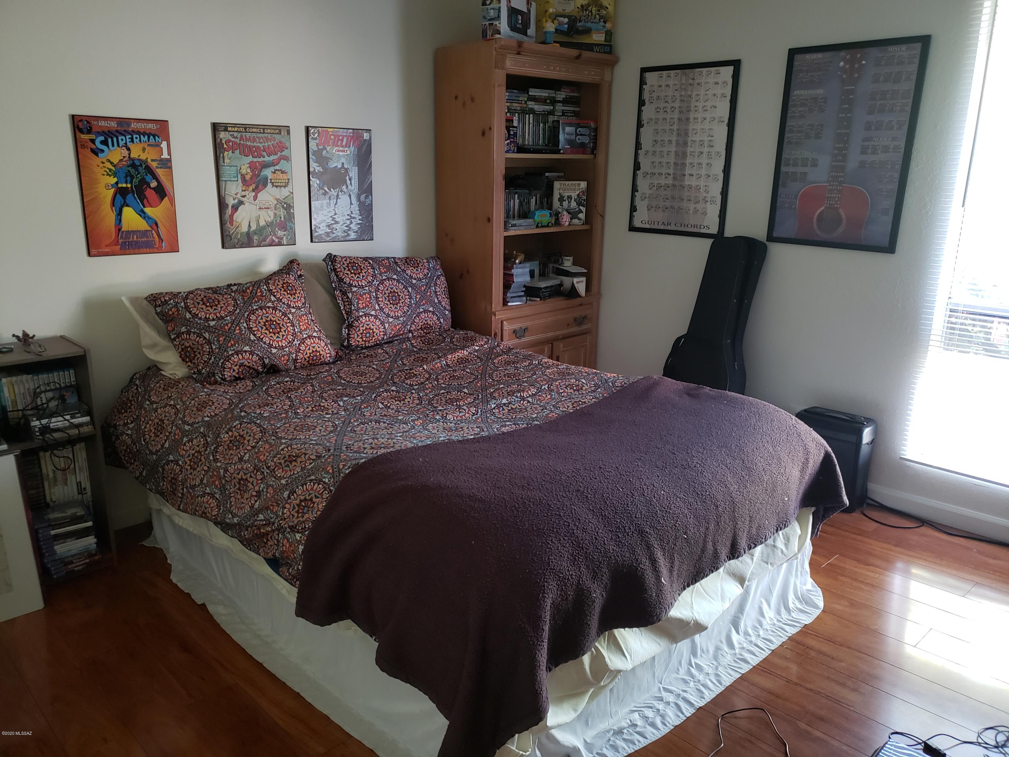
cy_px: 378
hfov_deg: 67.3
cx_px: 504
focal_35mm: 26
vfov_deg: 53.1
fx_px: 758
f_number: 1.5
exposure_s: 1/18
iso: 250
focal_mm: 4.3
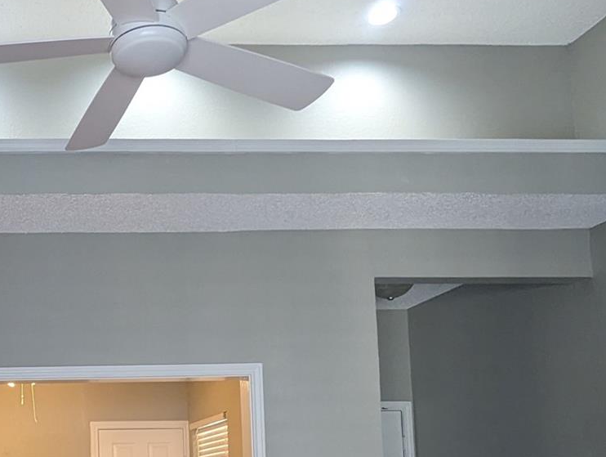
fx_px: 772
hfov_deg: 38.7
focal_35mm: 44
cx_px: 19
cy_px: 433
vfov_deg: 31.1
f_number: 2.2
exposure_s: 1/24
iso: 132
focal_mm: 2.35
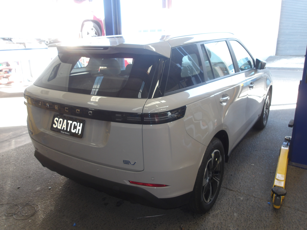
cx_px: 154
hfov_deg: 65.3
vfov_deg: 51.4
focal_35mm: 27
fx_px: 239
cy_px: 115
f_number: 3
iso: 153
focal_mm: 4.9
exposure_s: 1/60
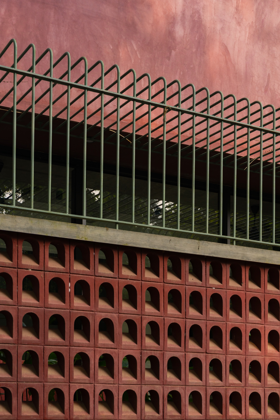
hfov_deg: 25.5
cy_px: 210
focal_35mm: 53
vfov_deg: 37.5
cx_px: 140
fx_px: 618
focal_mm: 53
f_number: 8
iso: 320
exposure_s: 1/125
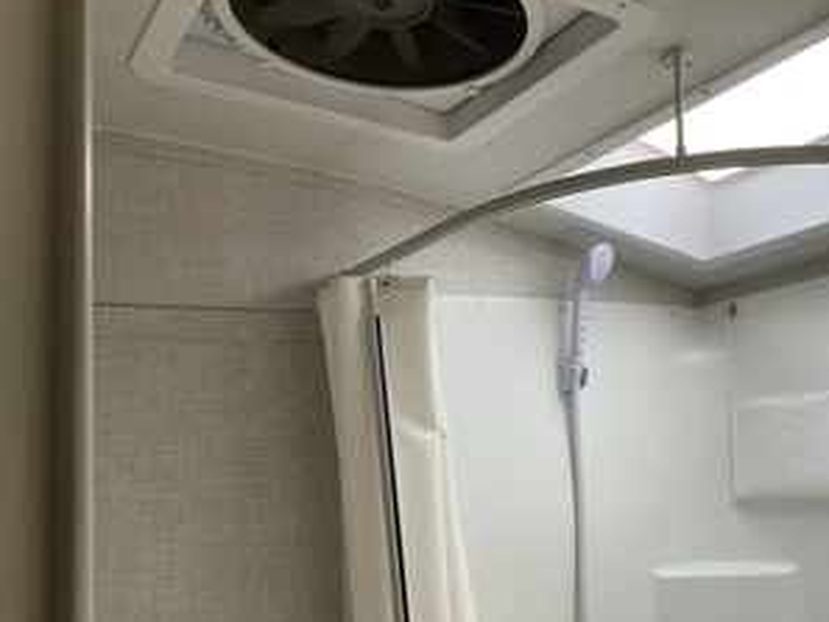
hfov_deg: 47.4
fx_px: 934
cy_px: 340
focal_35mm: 39
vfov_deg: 36.8
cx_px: 514
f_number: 1.8
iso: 20
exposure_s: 1/186
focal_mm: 3
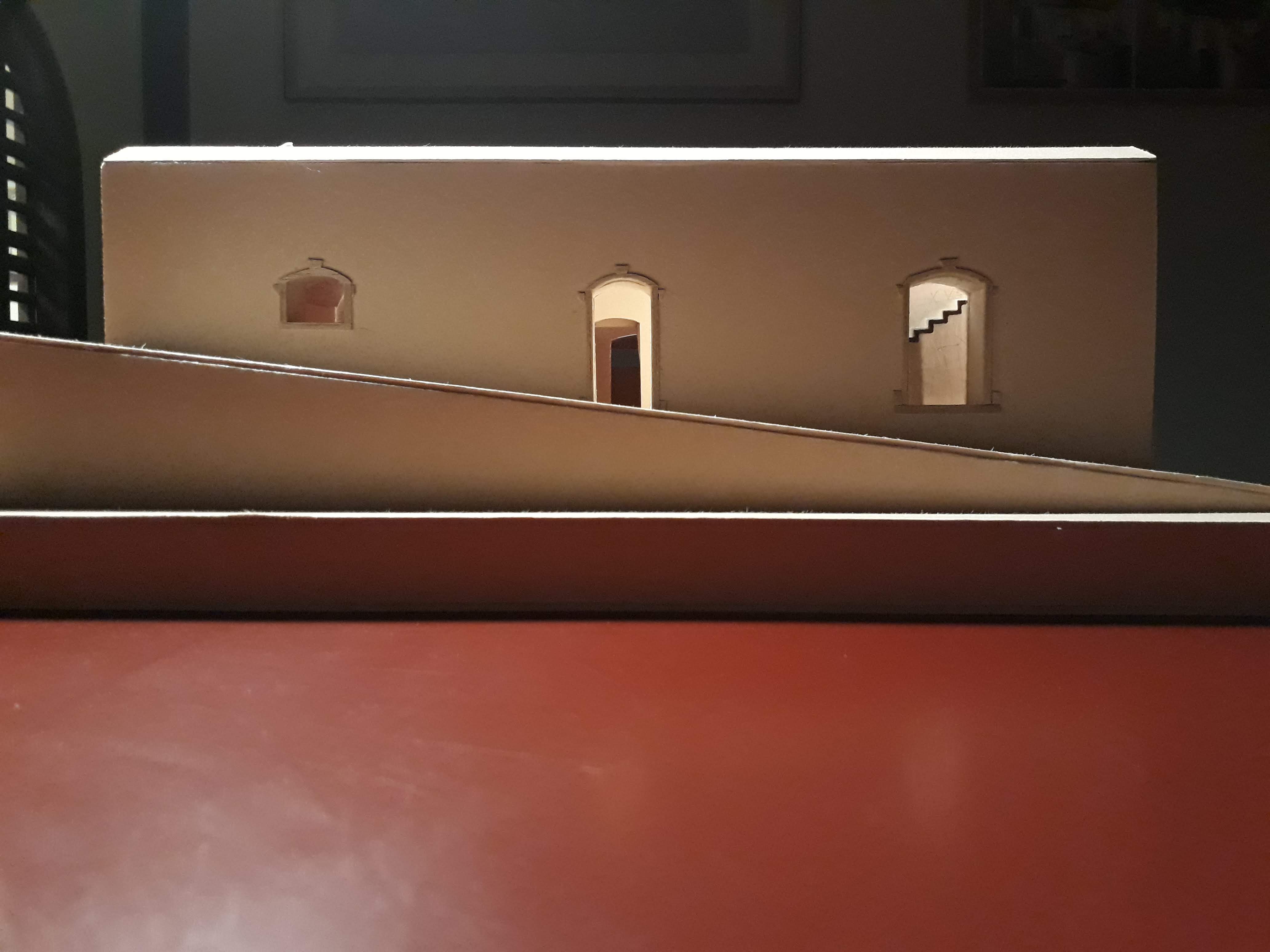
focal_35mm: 27
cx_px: 635
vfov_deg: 51.4
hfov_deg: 65.3
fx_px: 991
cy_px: 476
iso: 500
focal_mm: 3.6
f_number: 1.9
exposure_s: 1/17
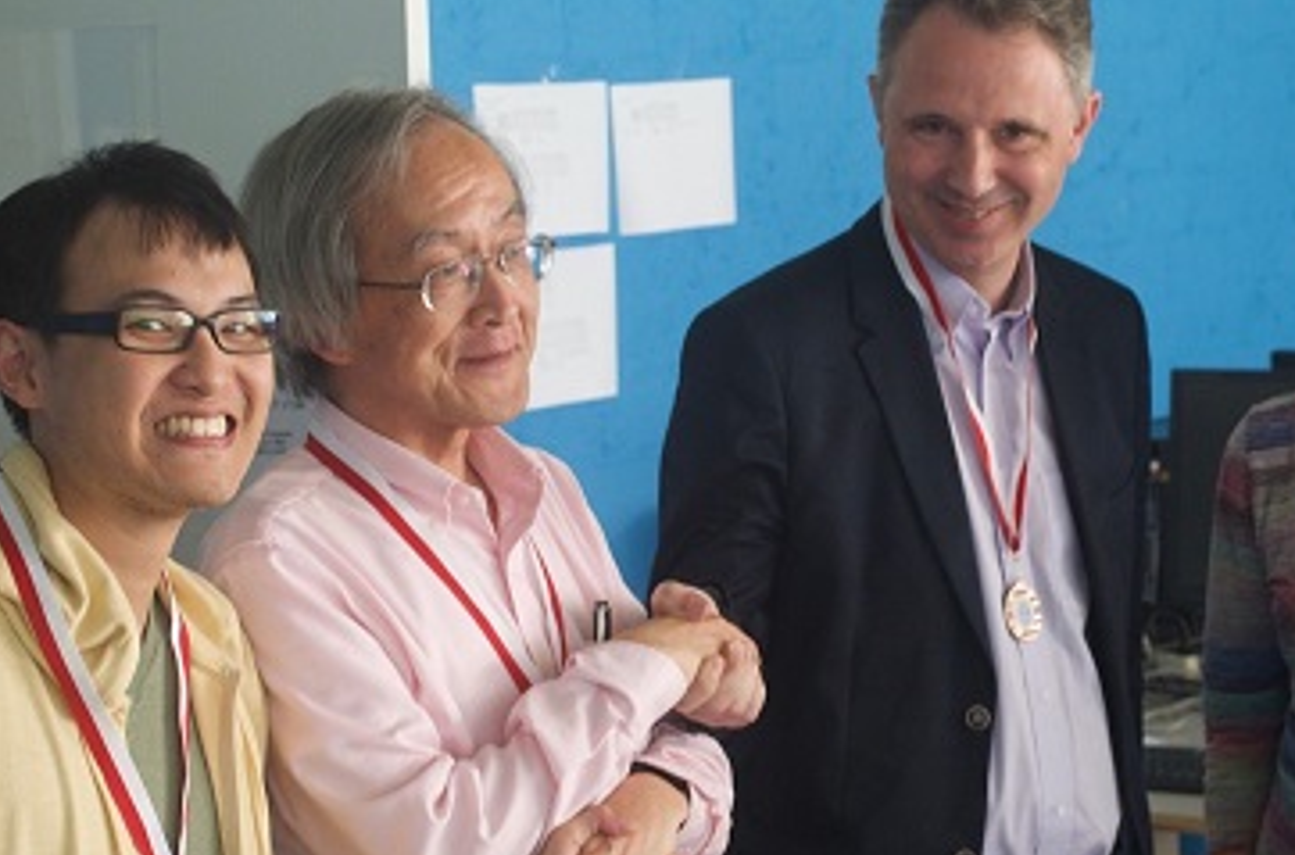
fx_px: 3801
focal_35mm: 106
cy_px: 442
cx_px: 769
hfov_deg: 19.3
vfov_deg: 12.8
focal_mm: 40
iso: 800
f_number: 5.3
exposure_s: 1/60
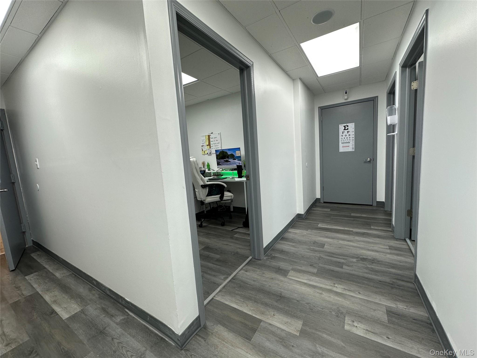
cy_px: 179
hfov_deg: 102.1
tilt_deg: -6.4
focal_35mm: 14
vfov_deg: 85.7
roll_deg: +4.1
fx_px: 193
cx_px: 238
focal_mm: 2.22
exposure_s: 1/120
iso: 64
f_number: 2.2
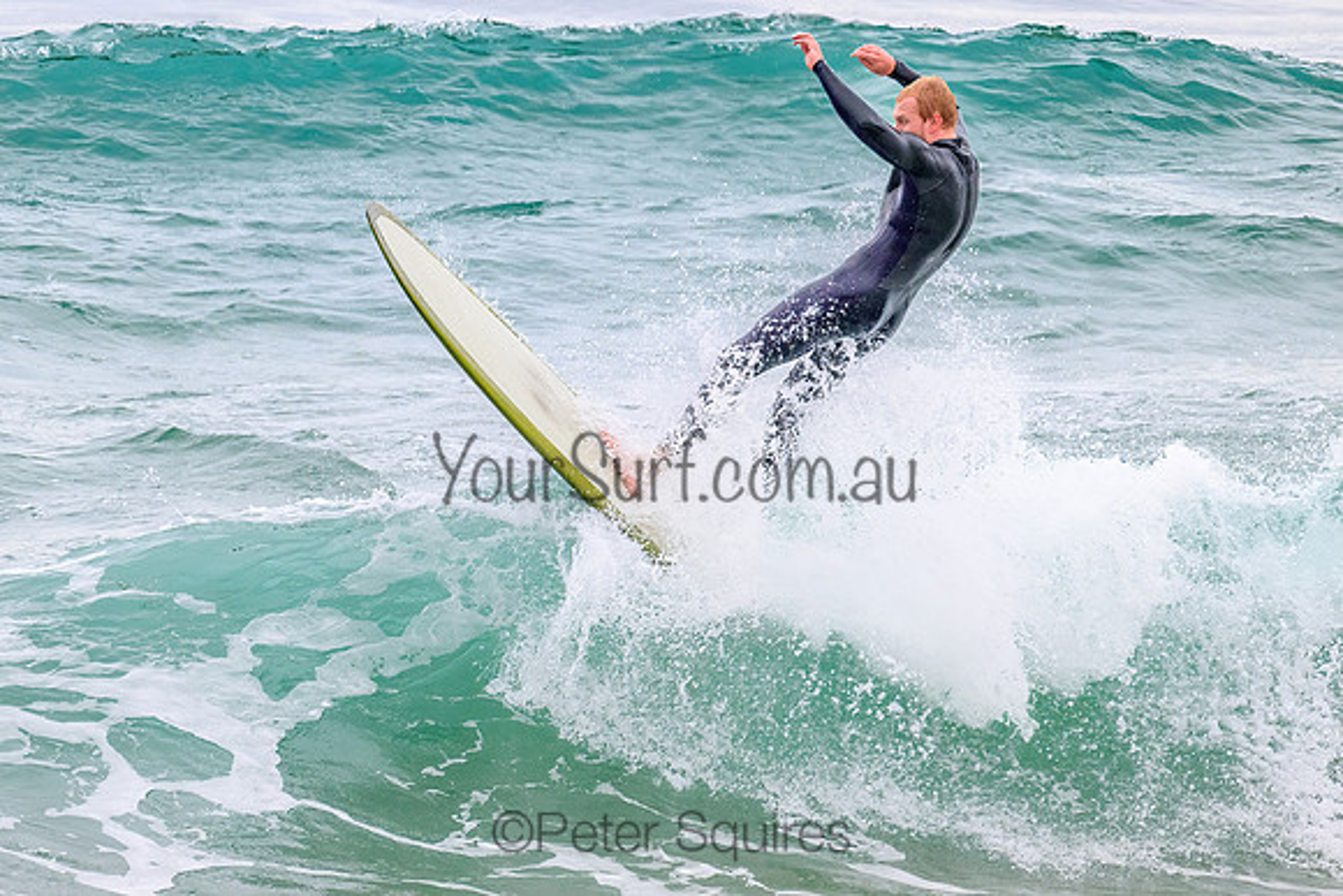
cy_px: 425
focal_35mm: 730
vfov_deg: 1.9
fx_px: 27248
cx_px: 662
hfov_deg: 2.8
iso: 1400
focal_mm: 630
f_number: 11
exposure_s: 1/2000
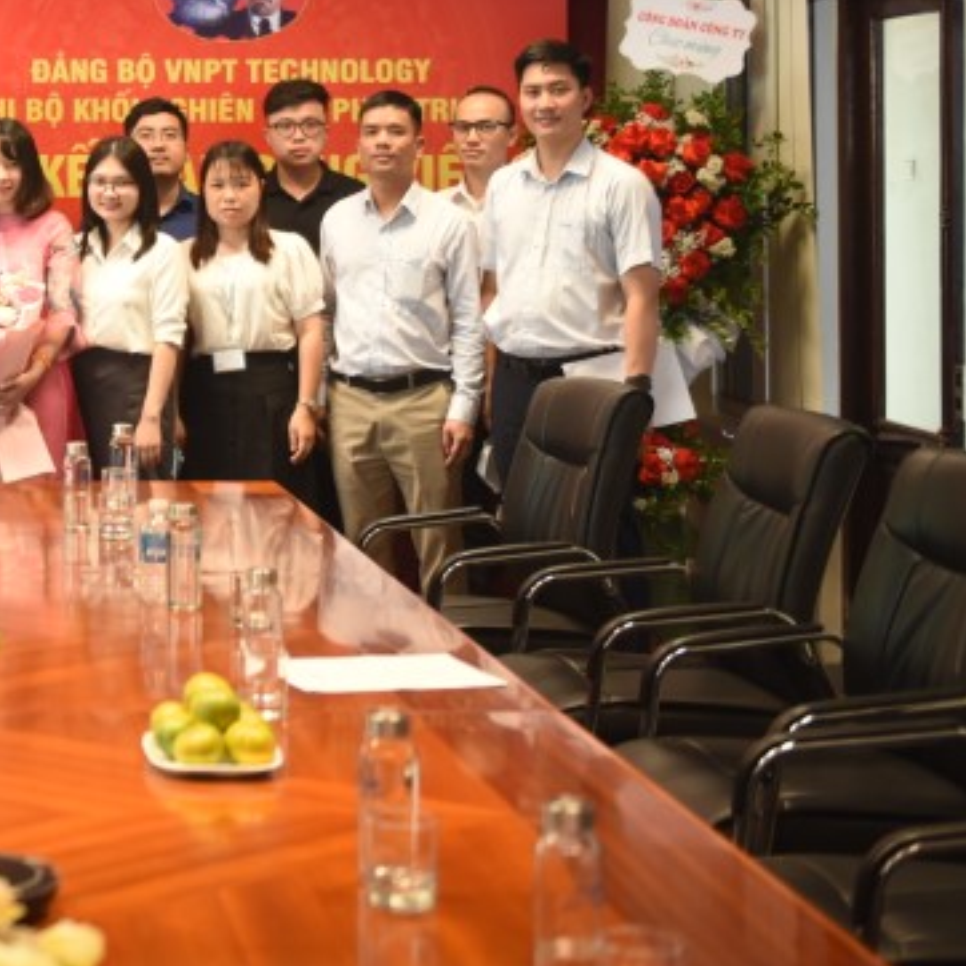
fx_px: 2589
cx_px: -101
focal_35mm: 82
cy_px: 168
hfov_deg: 20.2
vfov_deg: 20.8
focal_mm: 38
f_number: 2.8
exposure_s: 1/100
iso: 1600
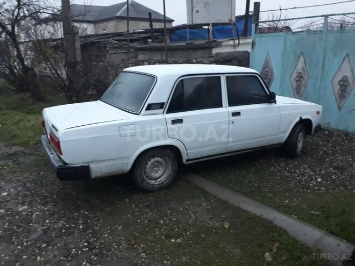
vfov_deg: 51.4
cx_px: 178
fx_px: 277
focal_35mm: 27
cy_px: 133
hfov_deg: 65.3
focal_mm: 3.6
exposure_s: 1/17
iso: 400
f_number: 1.9
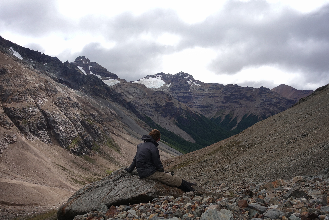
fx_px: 265
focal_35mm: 29
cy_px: 110
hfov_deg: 63.7
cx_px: 164
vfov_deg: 45.0
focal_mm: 10.7
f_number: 2.5
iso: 100
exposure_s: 1/3200
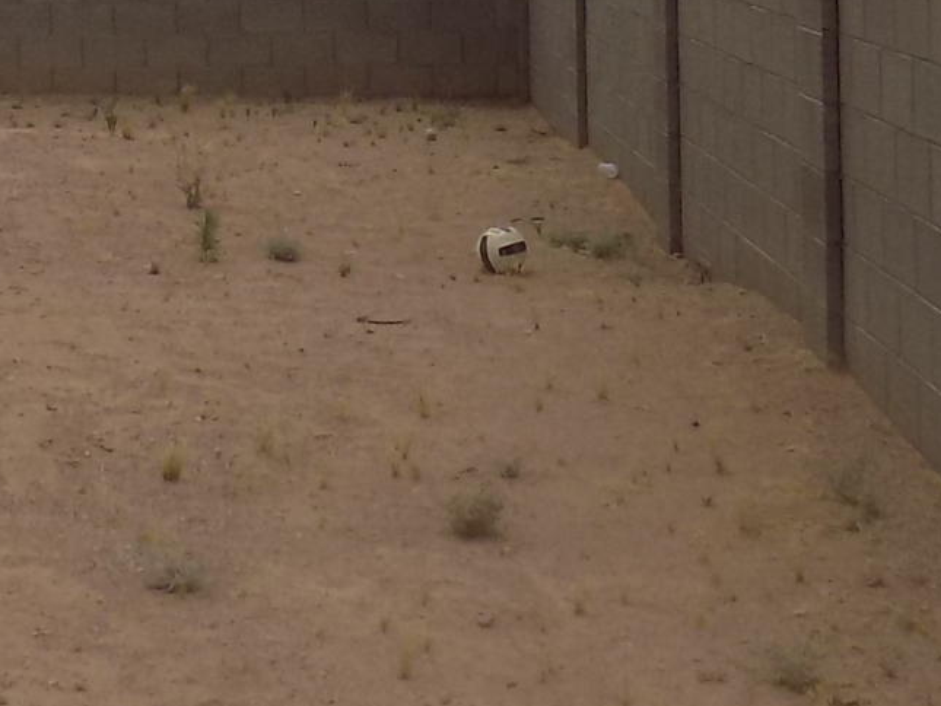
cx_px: -53
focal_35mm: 107
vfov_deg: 13.4
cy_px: -187
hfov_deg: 17.8
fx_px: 2909
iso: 80
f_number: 9.9
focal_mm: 4
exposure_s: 1/250
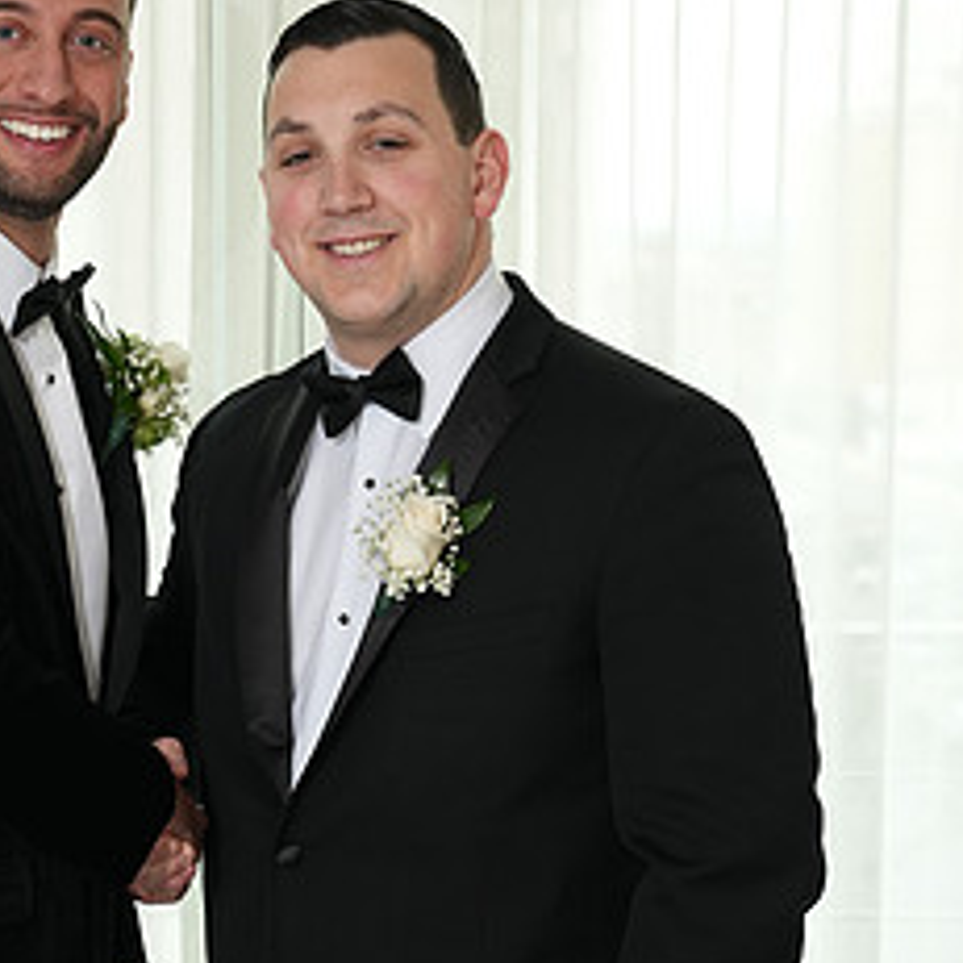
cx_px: 215
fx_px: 3494
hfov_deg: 15.6
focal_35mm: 111
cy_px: 525
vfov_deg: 15.7
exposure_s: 1/200
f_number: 4
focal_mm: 52
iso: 800
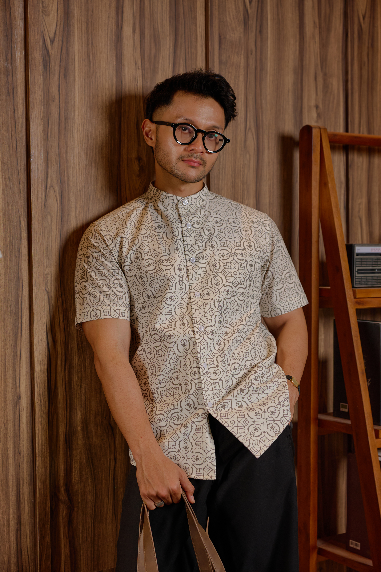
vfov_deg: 33.4
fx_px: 952
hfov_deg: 22.6
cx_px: 190
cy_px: 286
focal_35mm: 60
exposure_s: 1/160
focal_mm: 60
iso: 250
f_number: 4
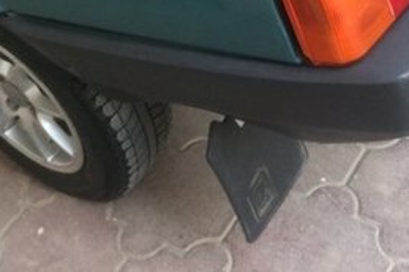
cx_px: 84
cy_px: -118
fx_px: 874
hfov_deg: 25.9
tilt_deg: -24.2
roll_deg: +28.3
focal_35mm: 77
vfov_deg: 16.3
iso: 100
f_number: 2.2
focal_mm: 4.15
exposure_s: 1/33
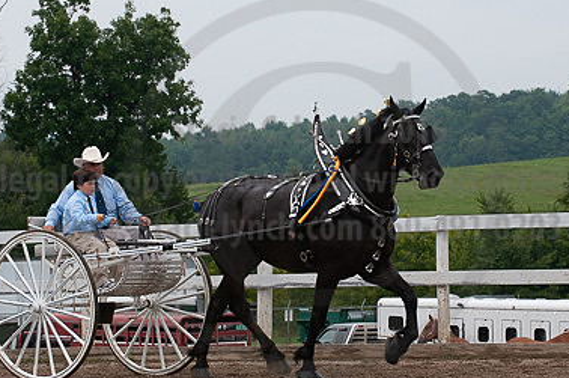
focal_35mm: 160
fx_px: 2526
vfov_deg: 8.6
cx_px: 309
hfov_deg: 12.9
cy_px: 177
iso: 640
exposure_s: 1/1000
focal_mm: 120
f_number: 5.6
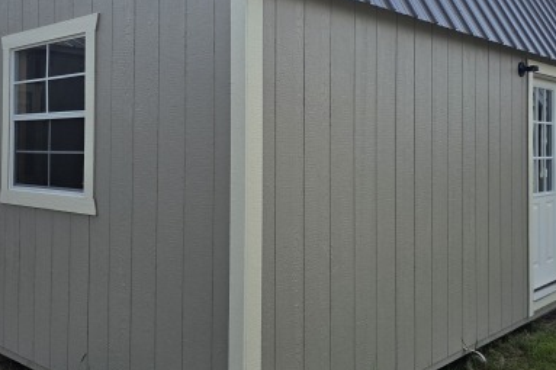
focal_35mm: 40
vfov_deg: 33.1
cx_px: 286
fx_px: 617
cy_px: 131
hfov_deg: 48.5
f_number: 1.7
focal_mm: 6.3
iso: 64
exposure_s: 1/7944
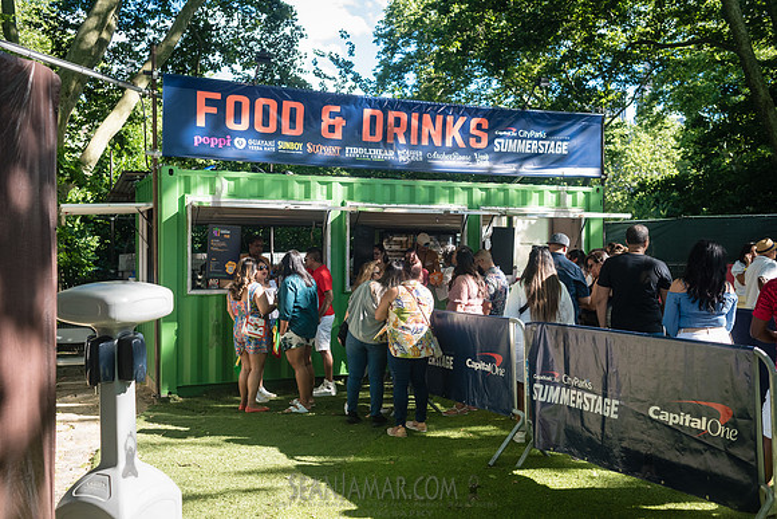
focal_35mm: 35
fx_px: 756
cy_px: 260
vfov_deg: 37.9
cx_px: 388
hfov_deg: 54.4
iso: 1250
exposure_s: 1/2000
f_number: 3.5
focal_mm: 35
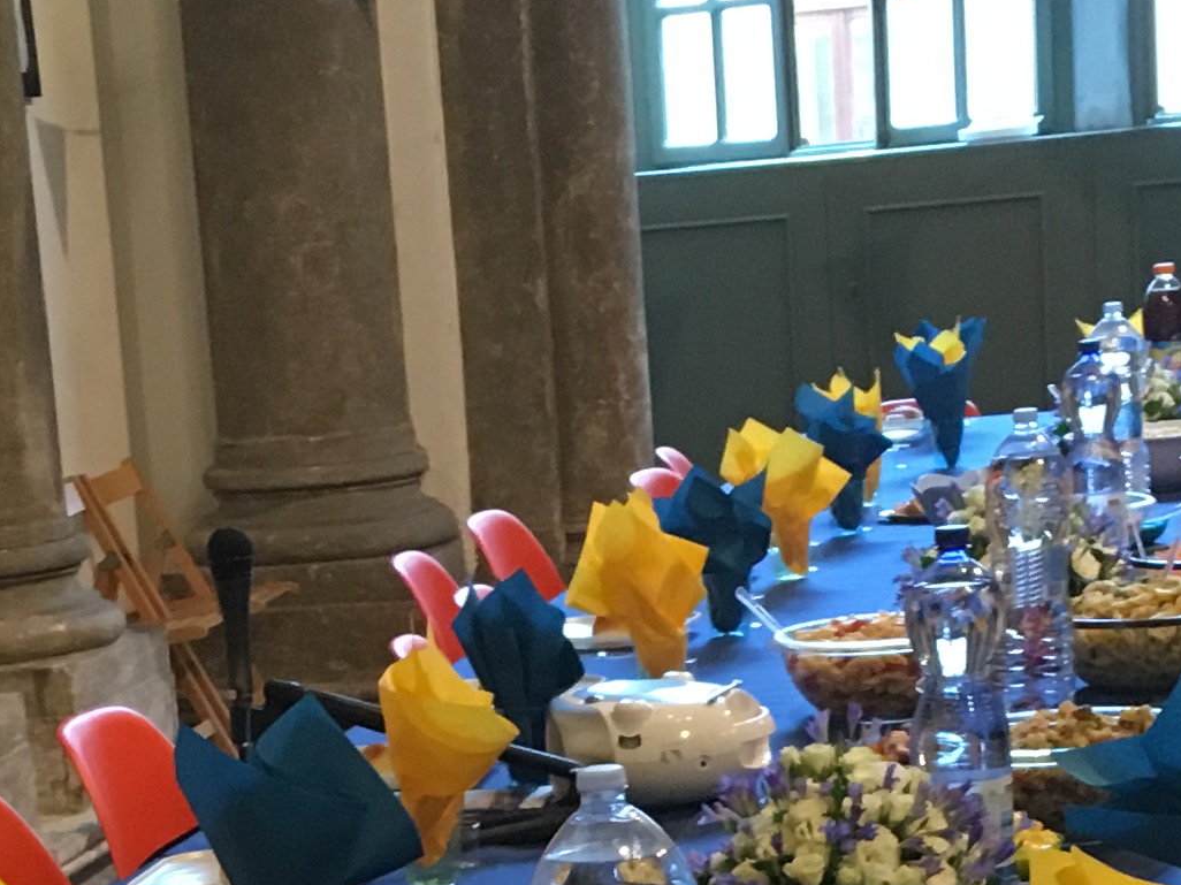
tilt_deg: -14.4
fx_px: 3888
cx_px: 366
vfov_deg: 12.5
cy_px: 1216
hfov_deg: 17.2
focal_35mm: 114
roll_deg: +5.0
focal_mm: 4.15
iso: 200
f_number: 2.2
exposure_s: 1/33
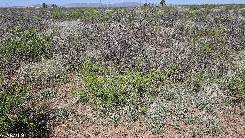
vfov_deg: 43.9
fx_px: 169
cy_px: 49
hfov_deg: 71.9
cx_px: 119
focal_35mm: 26
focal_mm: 5.4
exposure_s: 1/2339
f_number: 1.8
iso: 25
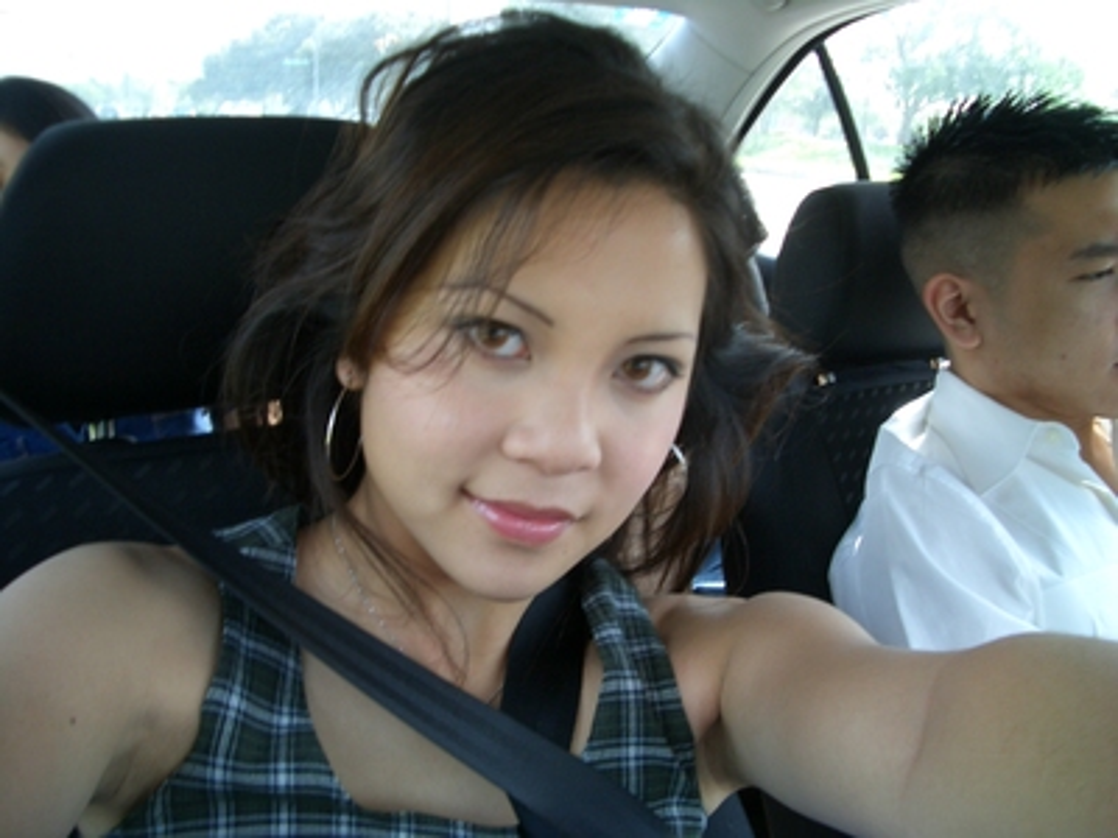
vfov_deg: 40.7
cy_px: 419
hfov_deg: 52.6
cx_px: 559
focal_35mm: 35
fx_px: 1130
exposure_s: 1/100
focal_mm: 5.8
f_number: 2.6
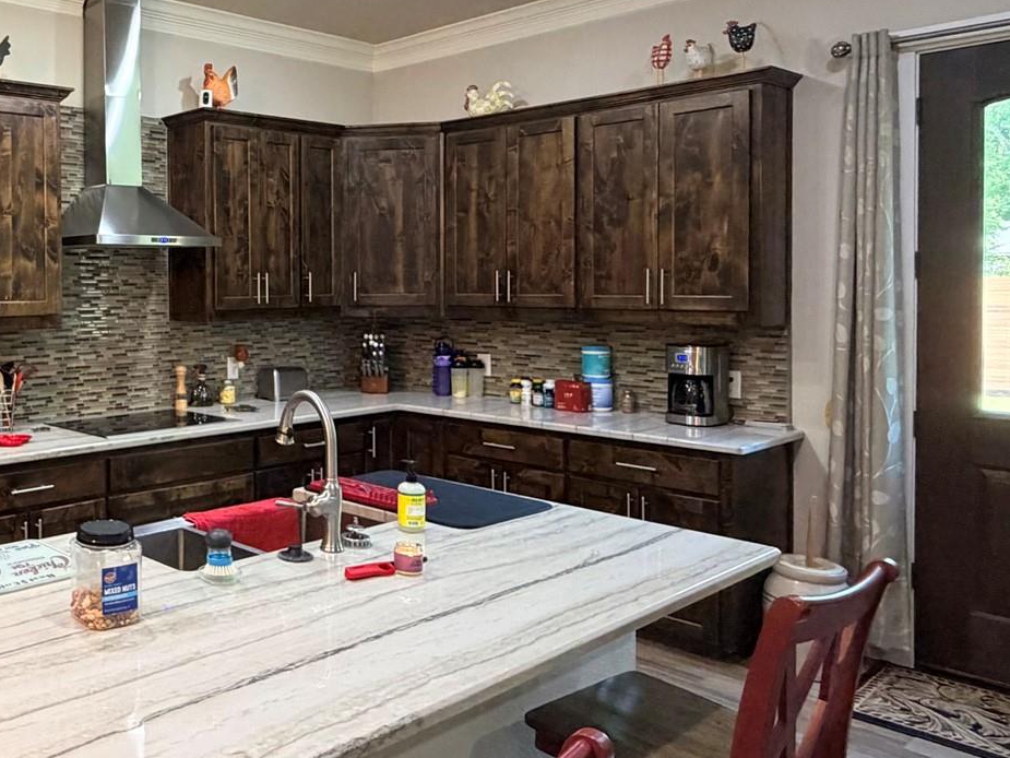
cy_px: 304
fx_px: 905
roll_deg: +0.7
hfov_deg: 51.2
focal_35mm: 31
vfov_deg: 45.2
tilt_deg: -1.2
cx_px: 92
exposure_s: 1/60
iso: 400
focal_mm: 2.22
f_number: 2.2
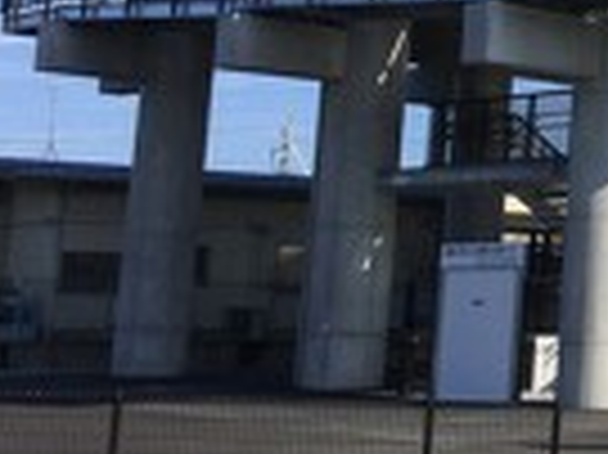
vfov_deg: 15.7
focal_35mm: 92
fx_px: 1614
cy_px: -9
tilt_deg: +11.2
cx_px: 887
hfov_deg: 19.0
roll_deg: -1.9
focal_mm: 3.3
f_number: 2.4
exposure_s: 1/1294
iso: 25
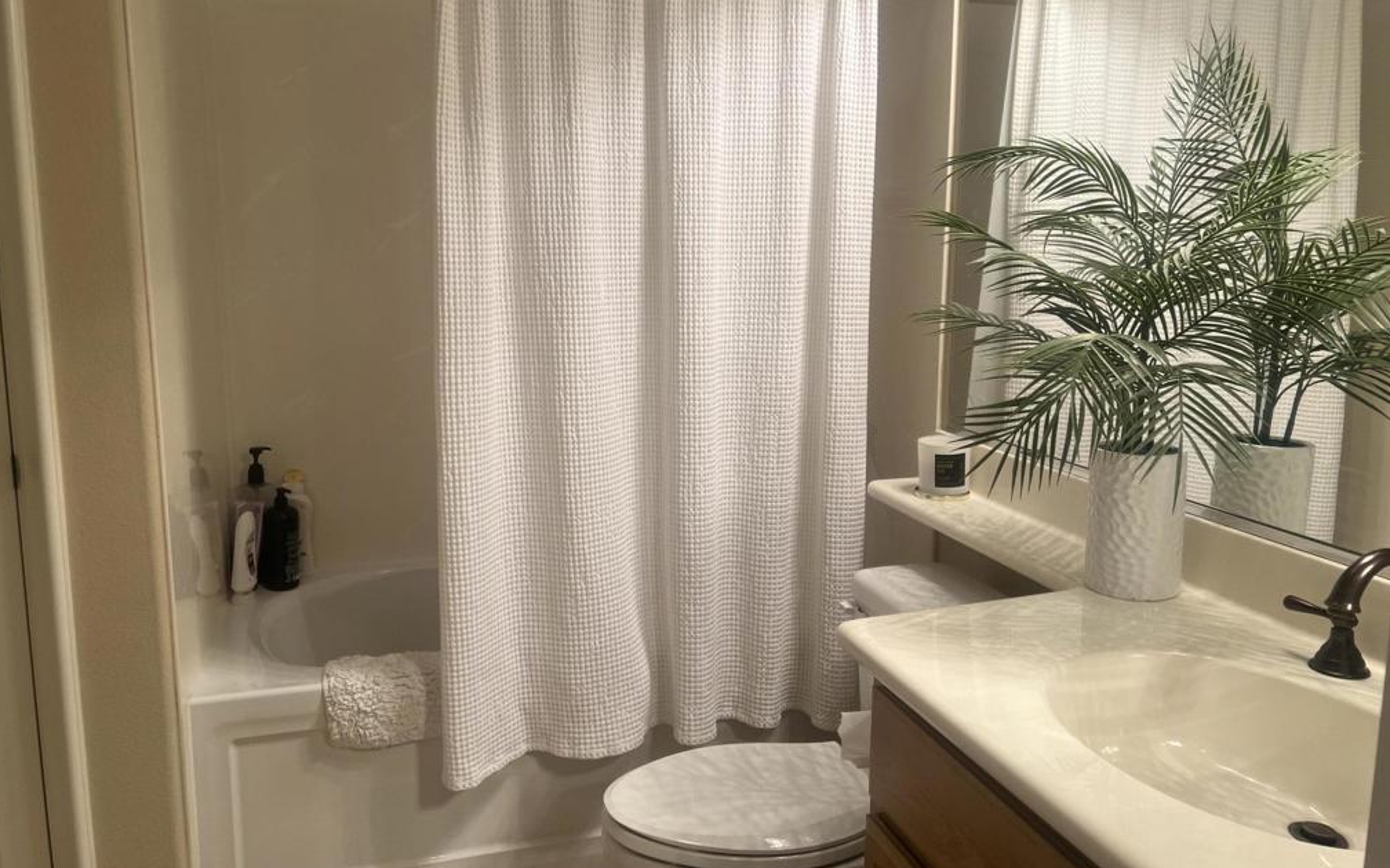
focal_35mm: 28
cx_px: 701
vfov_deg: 44.5
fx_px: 1061
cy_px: 394
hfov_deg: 66.5
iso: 64
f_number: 1.5
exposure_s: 1/120
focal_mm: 5.7
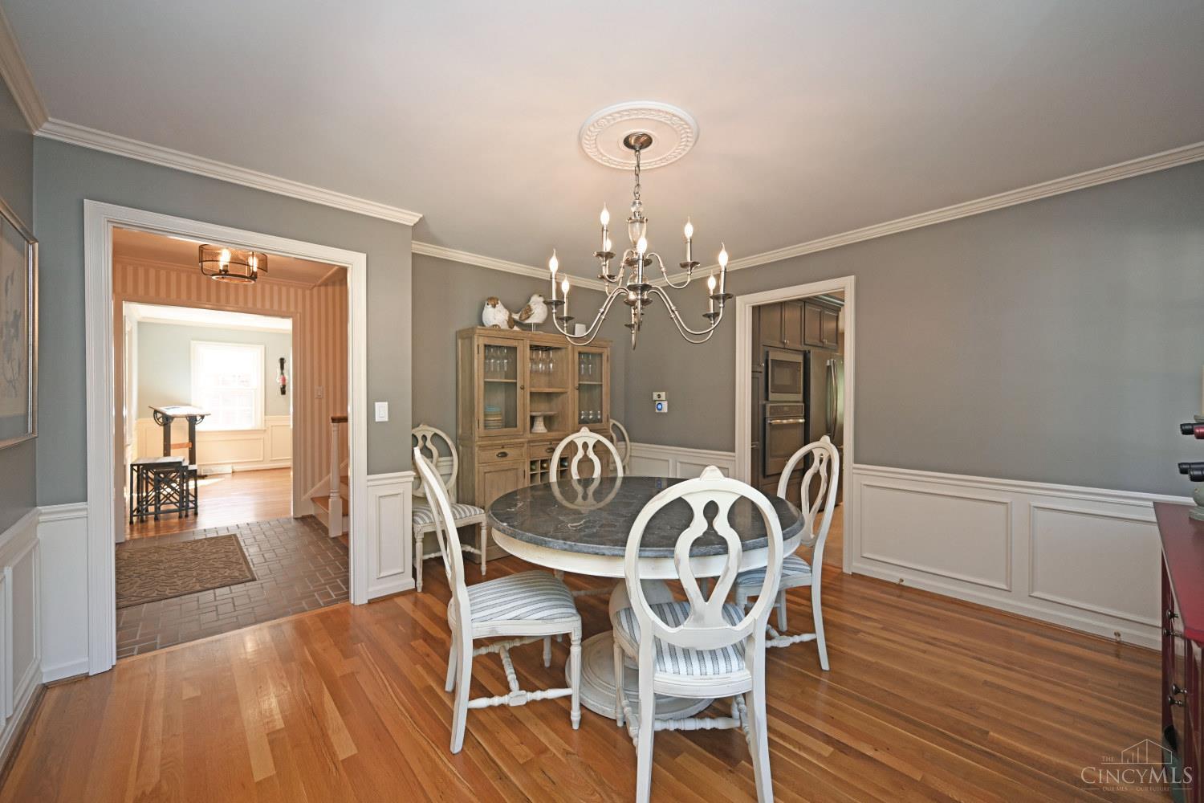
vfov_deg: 81.2
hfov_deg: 104.3
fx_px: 468
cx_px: 602
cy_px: 402
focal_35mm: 14
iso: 500
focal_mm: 14
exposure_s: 1/60
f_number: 4
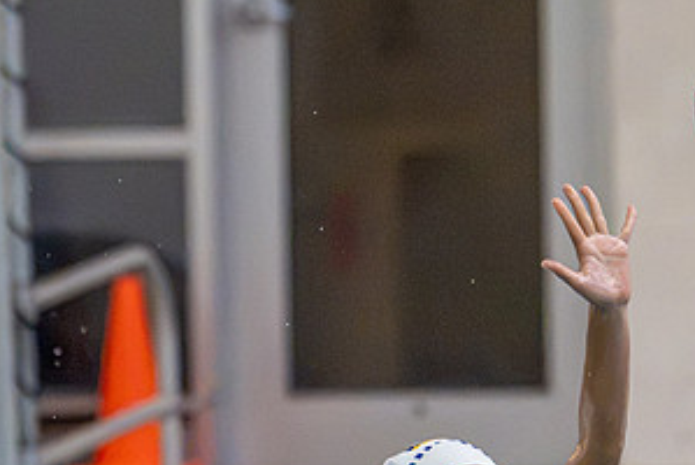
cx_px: 361
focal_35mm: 655
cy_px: 278
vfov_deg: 2.1
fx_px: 12657
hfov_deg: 3.1
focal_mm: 200
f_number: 2.8
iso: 20000
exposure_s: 1/1000
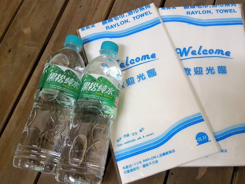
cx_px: 137
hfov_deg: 55.2
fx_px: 234
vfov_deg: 42.9
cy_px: 104
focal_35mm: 33
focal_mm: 4.32
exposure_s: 1/40
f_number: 1.7
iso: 500
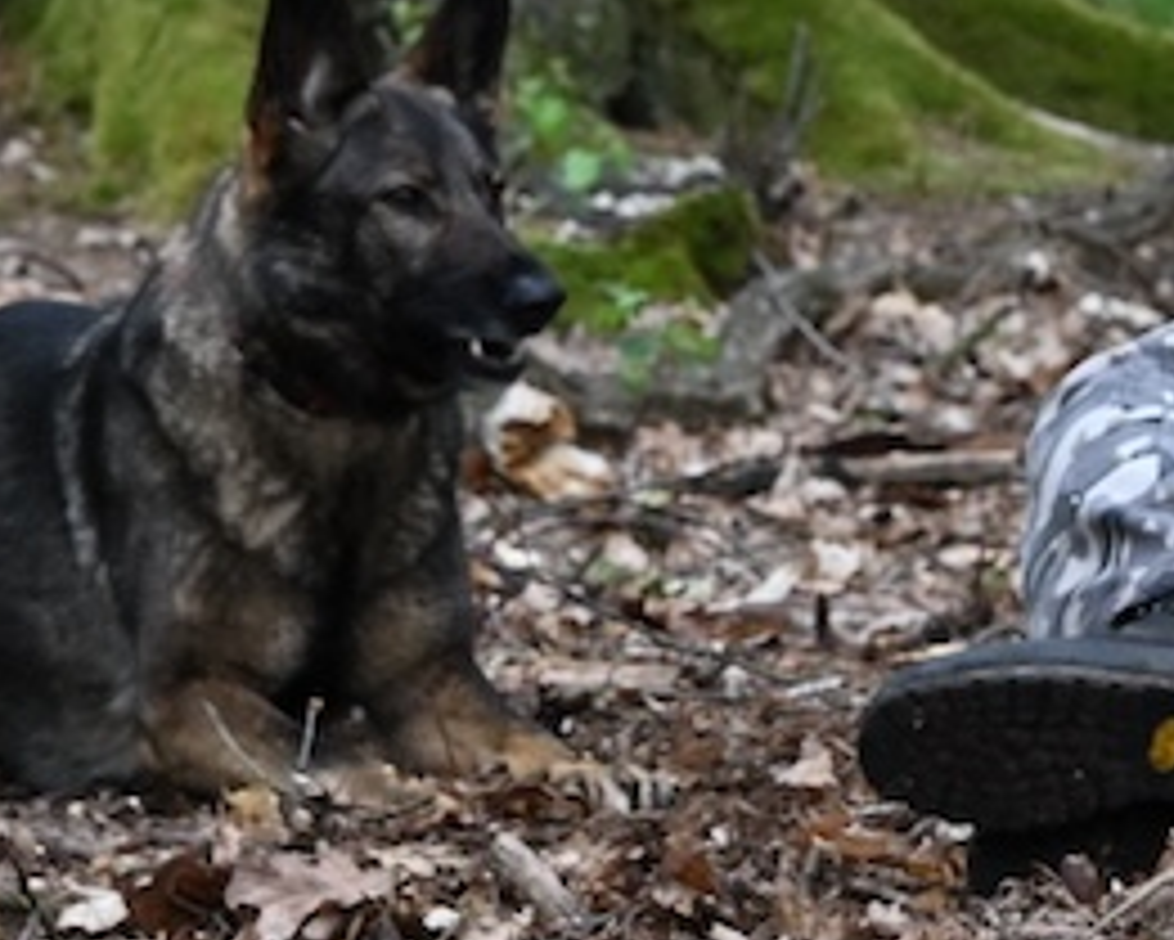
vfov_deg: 3.3
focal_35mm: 474
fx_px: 16476
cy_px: -22
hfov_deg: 4.1
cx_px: 999
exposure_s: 1/160
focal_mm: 110
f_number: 11
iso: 800
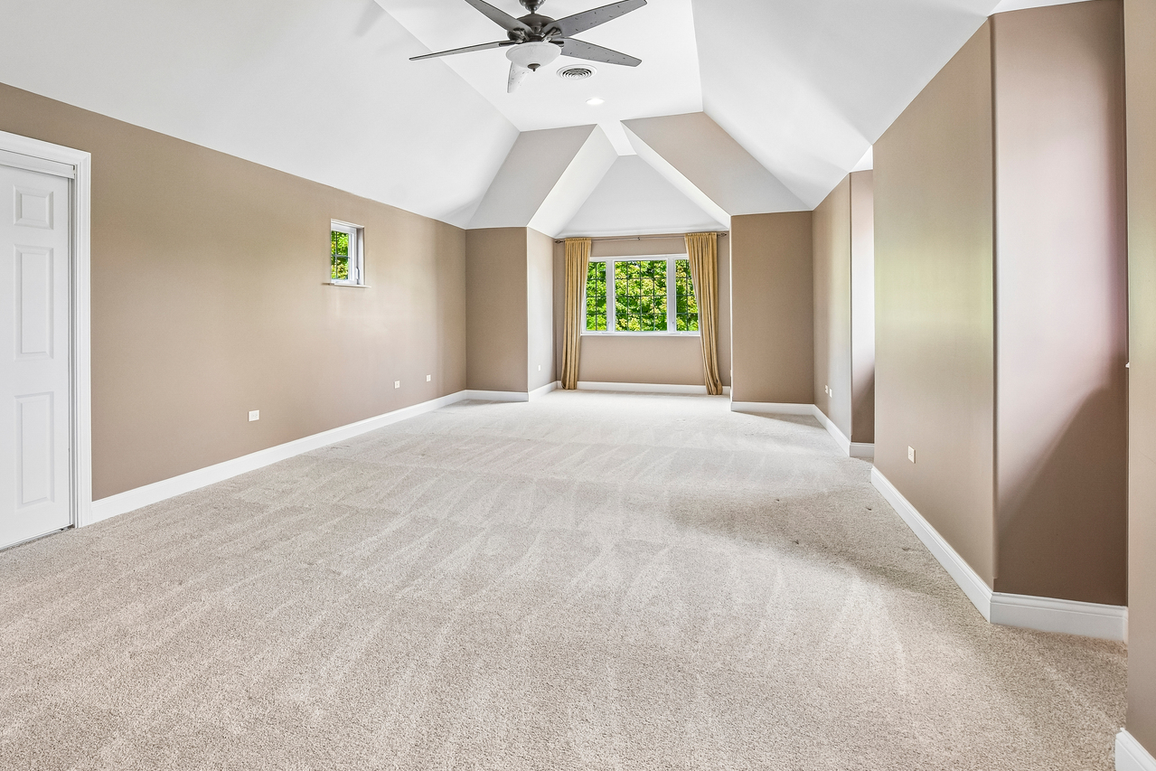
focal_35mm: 19
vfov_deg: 64.1
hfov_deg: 85.7
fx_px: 610
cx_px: 456
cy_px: 318
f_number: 8
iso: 400
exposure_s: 1/15
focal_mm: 10
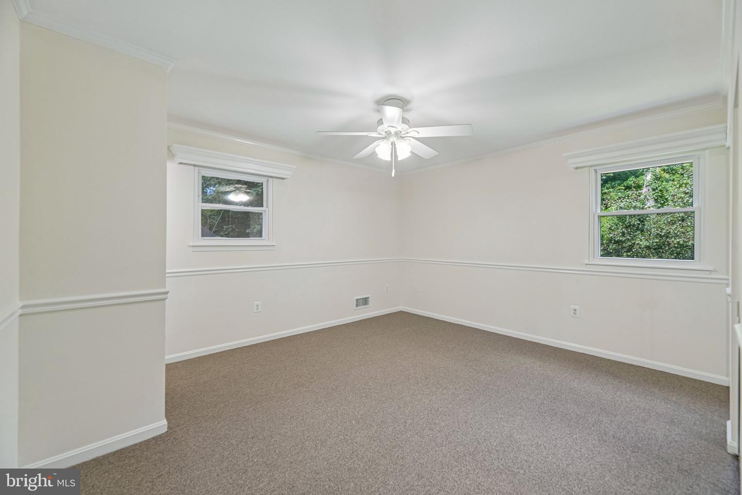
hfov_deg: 104.3
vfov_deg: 81.2
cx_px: 371
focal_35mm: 14
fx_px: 289
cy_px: 248
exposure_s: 1/13
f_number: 8
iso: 100
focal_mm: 14
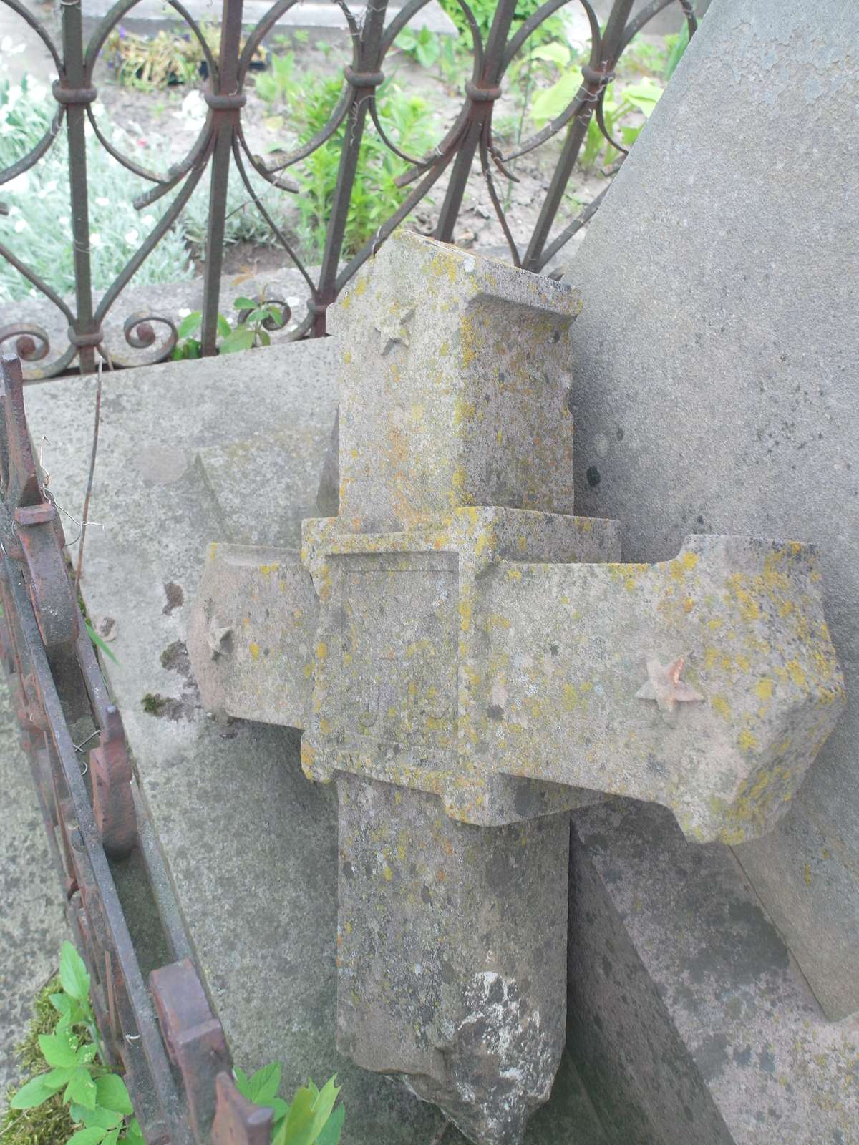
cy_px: 572
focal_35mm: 31
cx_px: 430
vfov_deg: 58.4
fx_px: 1026
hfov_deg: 45.4
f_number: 3
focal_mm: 6.7
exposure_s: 1/45
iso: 80
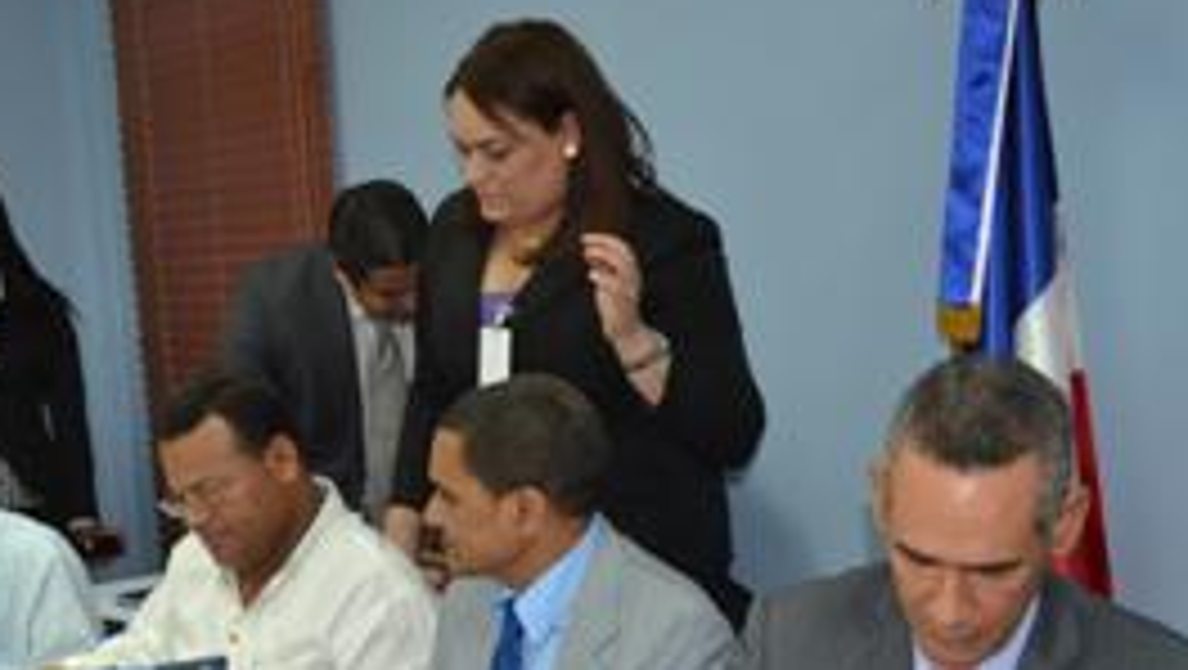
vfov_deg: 18.4
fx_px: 2018
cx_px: 477
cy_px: 645
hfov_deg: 32.7
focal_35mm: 64
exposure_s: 1/60
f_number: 4
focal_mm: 24
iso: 560
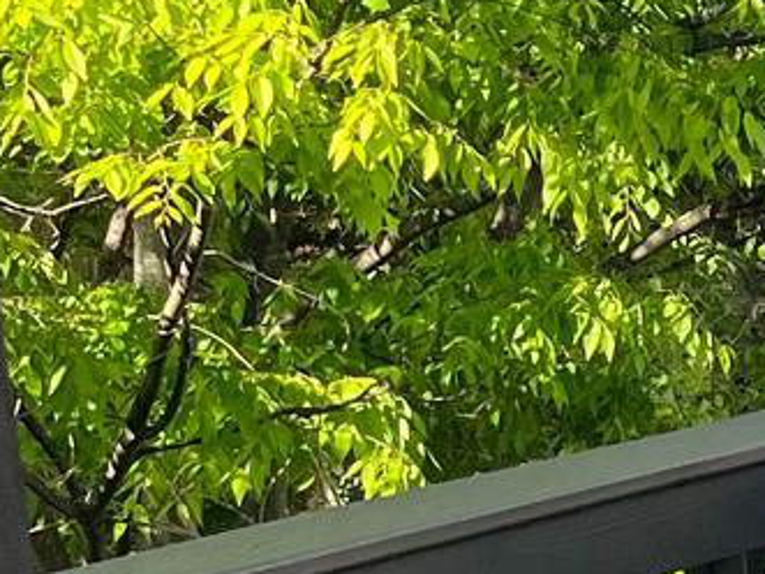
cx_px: 2126
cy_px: 690
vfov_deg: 9.1
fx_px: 3557
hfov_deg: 9.9
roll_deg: +1.6
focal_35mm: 161
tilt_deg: -11.1
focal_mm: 5.1
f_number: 1.6
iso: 50
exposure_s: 1/769
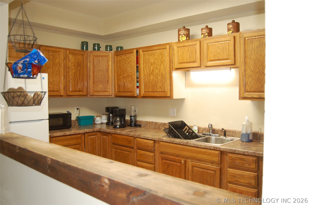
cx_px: 154
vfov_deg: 43.5
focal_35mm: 30
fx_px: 257
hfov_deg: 62.0
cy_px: 102
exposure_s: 1/60
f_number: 3.8
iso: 400
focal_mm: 20
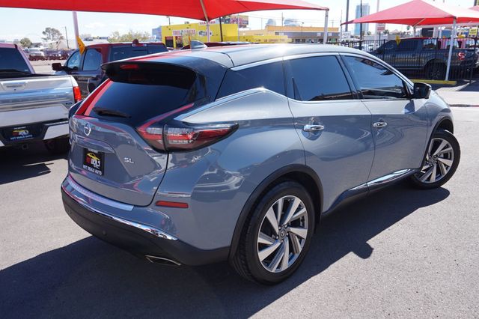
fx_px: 399
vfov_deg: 43.6
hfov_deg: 62.0
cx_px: 240
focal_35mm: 30
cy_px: 160
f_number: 8
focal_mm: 20
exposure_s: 1/100
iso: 100
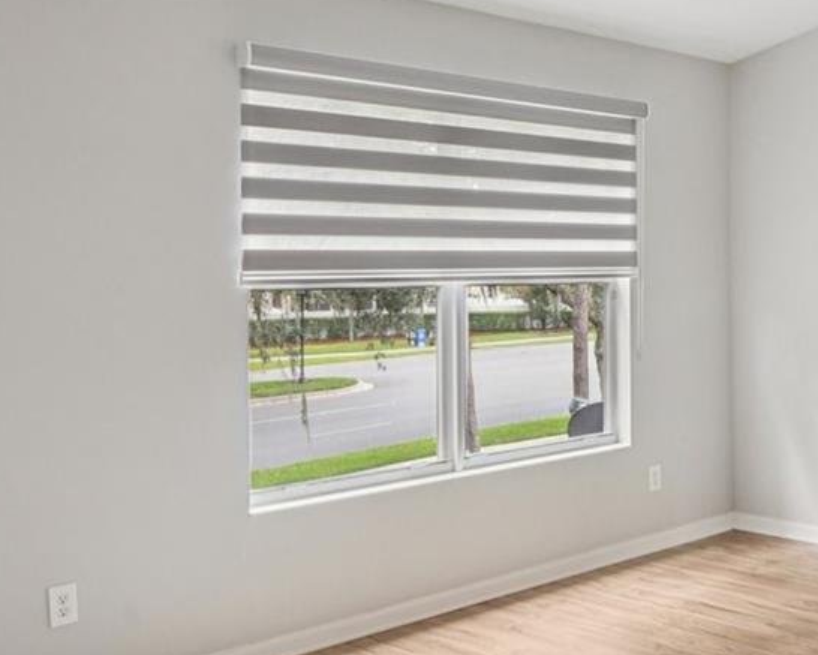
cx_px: 773
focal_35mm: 44
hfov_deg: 38.4
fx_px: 1065
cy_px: 285
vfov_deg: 34.1
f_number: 9
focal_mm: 16
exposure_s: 1/10
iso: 400
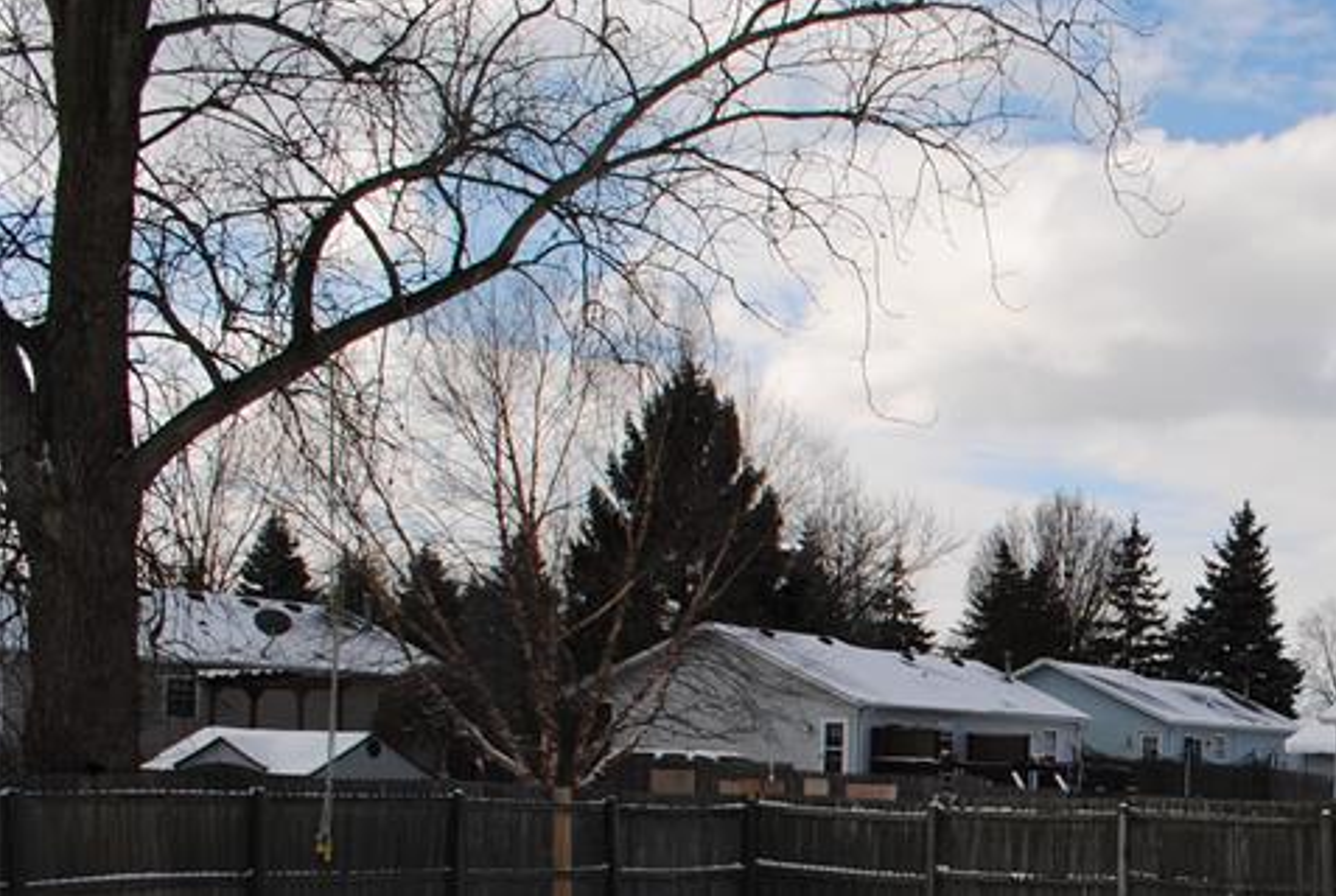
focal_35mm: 58
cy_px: 864
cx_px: 1431
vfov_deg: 22.7
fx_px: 2156
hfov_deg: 31.0
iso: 100
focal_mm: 18
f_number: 9
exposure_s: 1/320
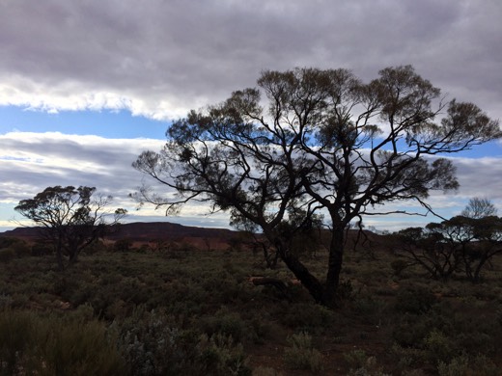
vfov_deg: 48.2
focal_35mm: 29
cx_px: 251
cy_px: 188
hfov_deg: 61.7
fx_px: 421
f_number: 2.2
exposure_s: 1/2160
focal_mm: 4.15
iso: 32
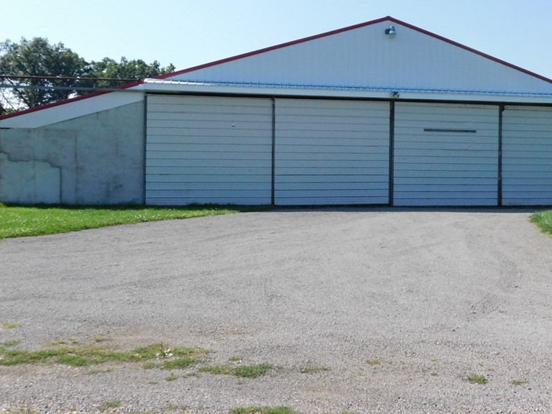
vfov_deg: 35.8
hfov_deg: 46.2
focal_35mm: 40
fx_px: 638
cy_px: 168
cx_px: 362
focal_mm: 5.3
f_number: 6.4
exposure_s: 1/1000
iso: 400
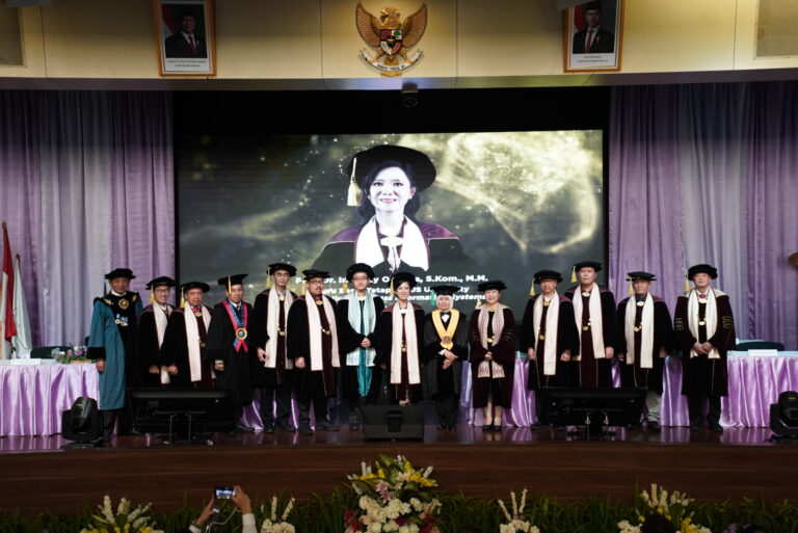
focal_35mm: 50
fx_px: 1109
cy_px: 266
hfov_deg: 39.6
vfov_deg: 27.0
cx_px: 399
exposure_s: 1/100
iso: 1250
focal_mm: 50
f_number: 2.8
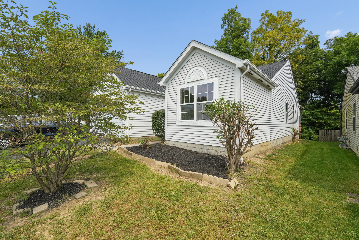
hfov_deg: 96.7
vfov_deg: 73.7
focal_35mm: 16
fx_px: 160
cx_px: 180
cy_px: 120
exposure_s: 1/1600
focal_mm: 16
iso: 640
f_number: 7.1
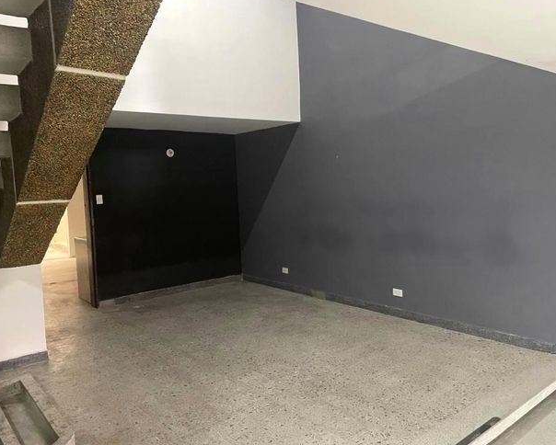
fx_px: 461
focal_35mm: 28
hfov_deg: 62.2
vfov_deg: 51.6
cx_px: 273
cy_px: 219
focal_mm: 4.2
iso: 640
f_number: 1.6
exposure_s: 1/40
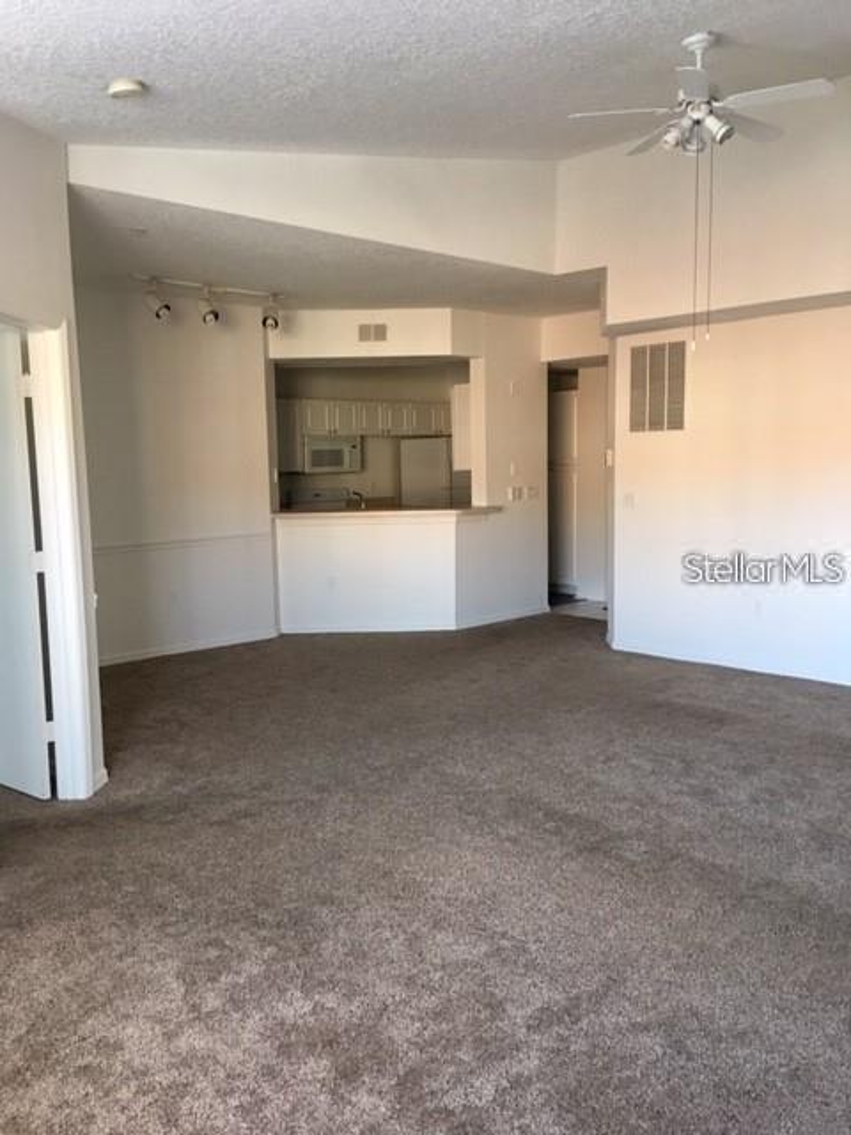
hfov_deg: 48.2
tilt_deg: -7.9
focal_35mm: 29
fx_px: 951
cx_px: 426
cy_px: 568
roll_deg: +1.3
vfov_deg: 61.7
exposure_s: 1/30
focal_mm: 4.15
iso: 100
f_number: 2.2
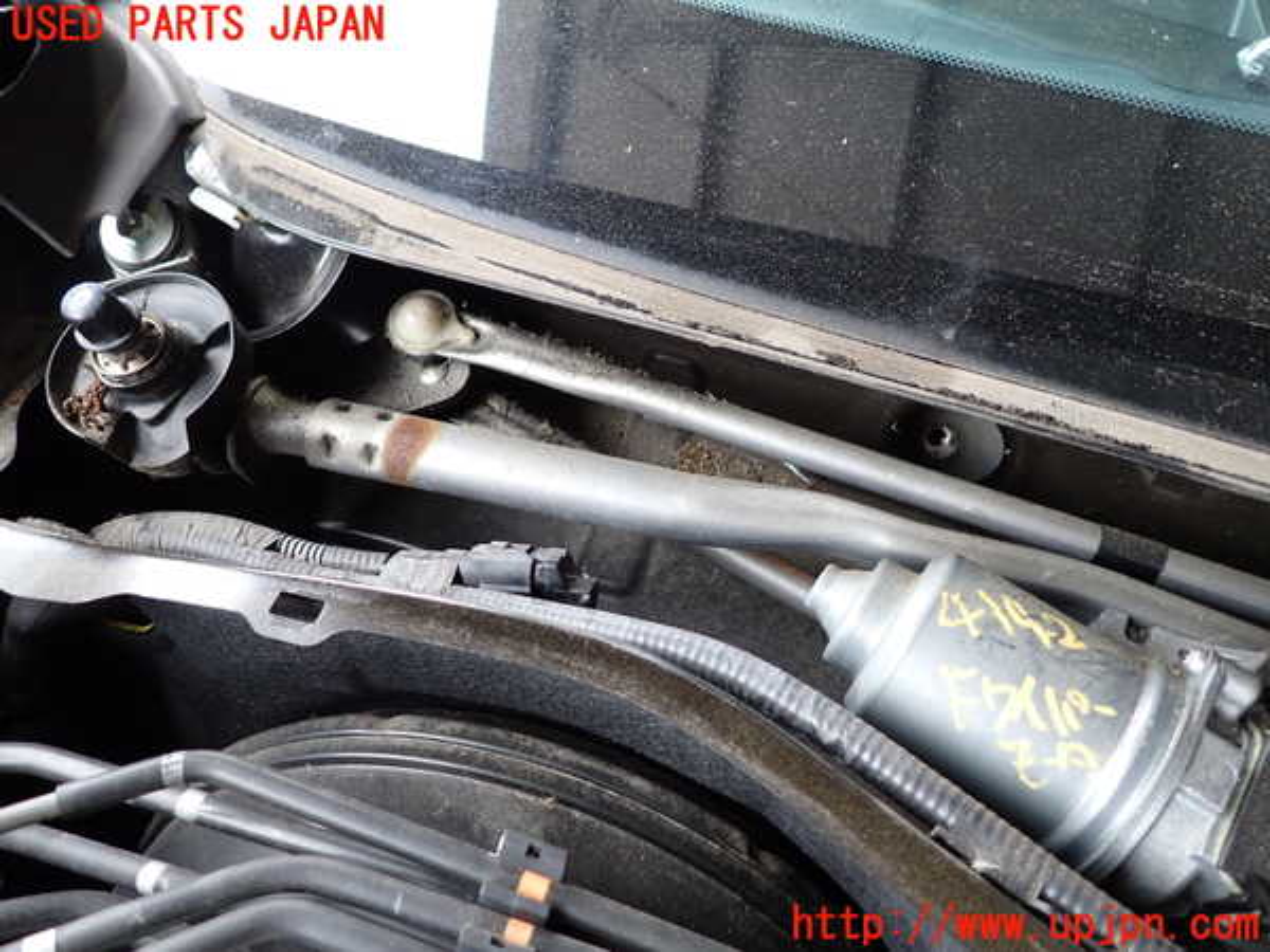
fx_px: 917
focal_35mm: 25
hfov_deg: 69.4
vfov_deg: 54.9
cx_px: 635
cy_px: 476
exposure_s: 1/60
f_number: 2
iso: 200
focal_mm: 4.5
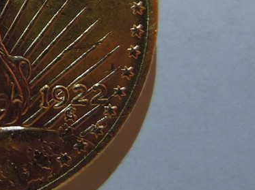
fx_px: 493
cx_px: -40
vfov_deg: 20.8
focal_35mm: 67
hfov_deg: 26.3
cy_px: -19
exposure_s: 1/80
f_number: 1.8
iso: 160
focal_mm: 4.3
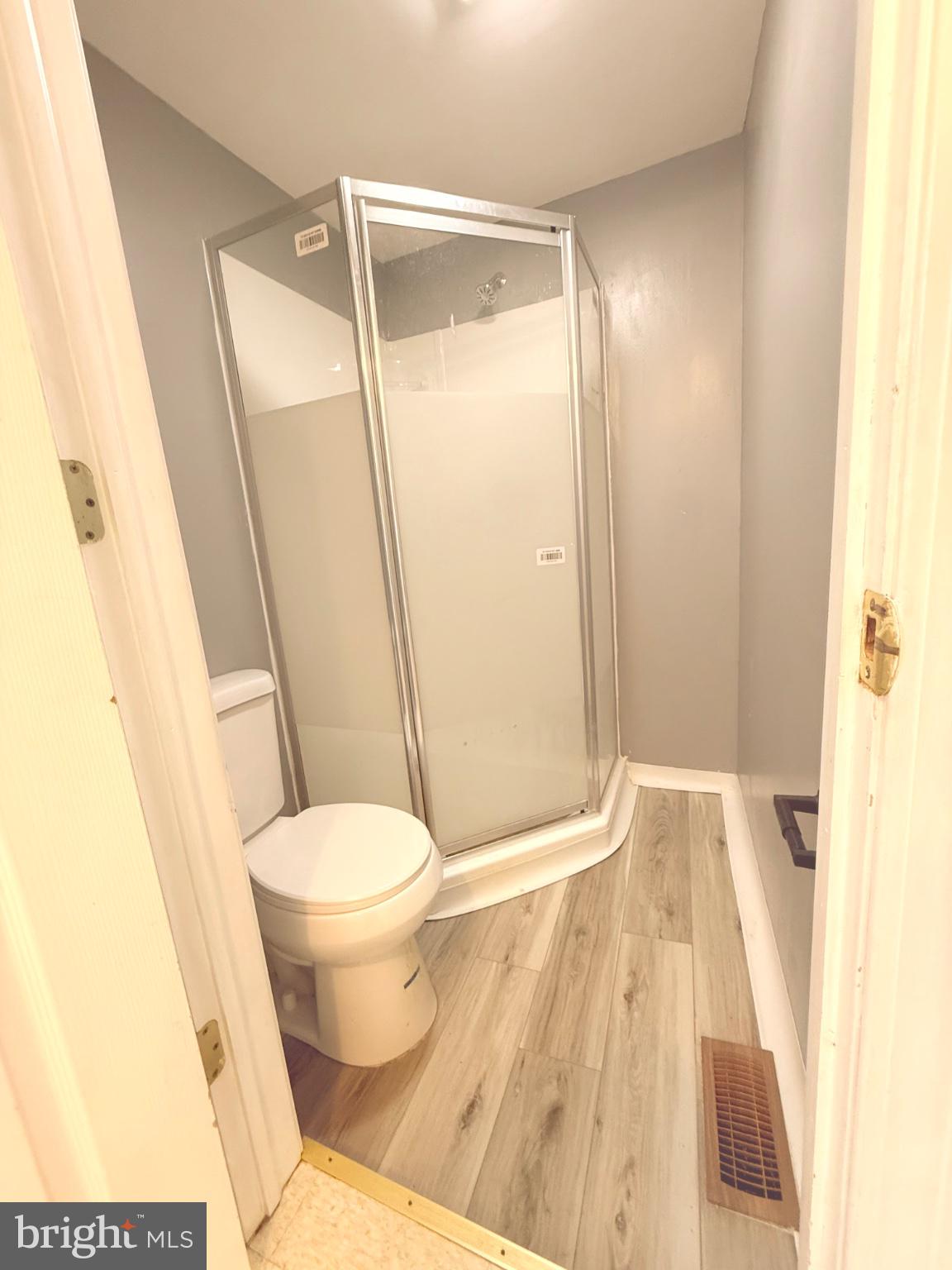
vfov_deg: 102.1
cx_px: 476
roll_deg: +3.2
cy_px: 635
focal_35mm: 14
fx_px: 513
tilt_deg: -13.8
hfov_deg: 85.7
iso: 200
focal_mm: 2.22
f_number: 2.2
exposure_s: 1/60
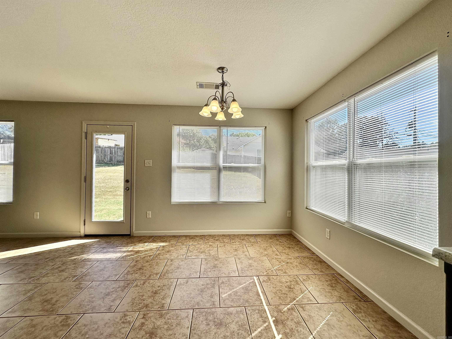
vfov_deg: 85.7
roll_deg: -1.0
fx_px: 183
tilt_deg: +0.8
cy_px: 170
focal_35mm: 14
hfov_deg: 102.1
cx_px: 226
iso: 40
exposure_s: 1/734
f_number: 2.2
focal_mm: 2.22
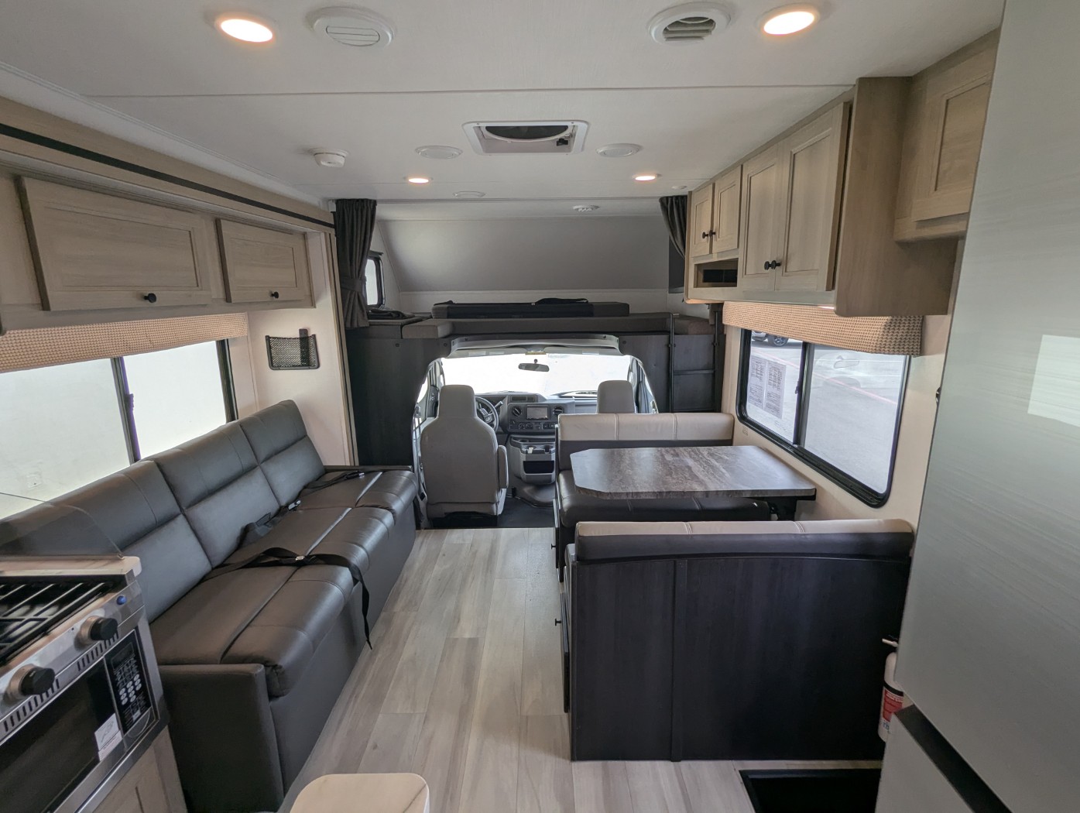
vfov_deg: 78.2
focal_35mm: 16
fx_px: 500
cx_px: 540
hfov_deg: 94.4
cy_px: 406
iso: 48
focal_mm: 2.35
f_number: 2.2
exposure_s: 1/190
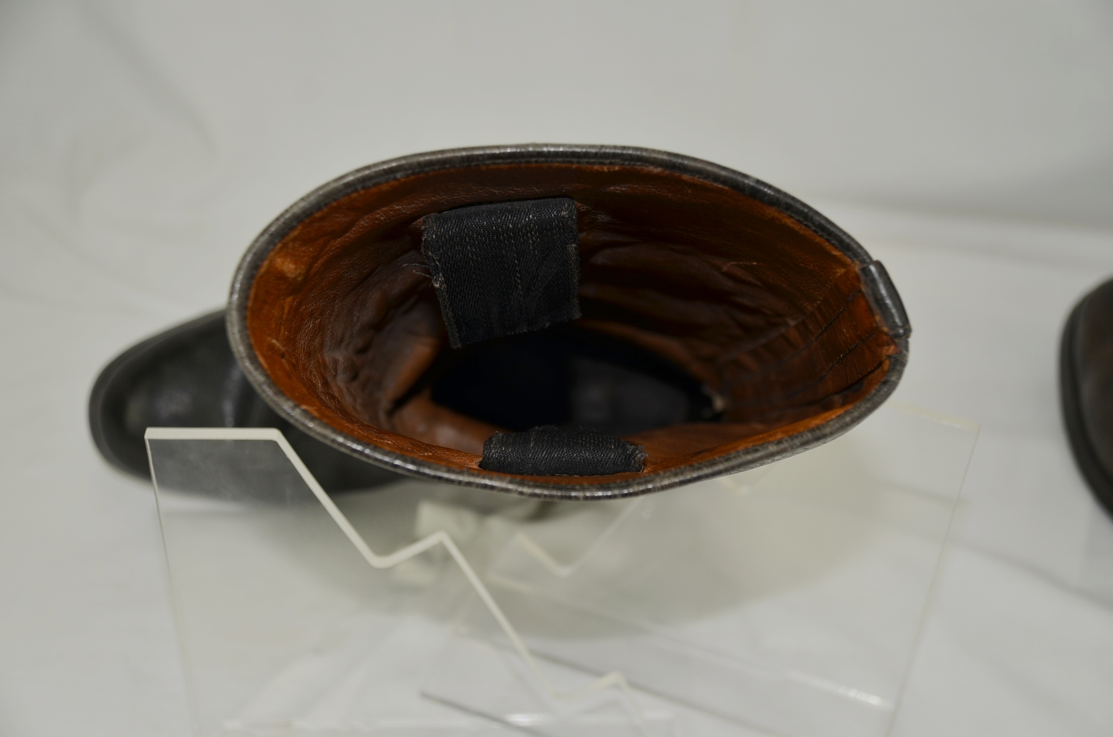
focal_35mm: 52
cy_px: 368
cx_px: 556
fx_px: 1620
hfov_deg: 37.9
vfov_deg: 25.6
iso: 125
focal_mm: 35
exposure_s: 1/250
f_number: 4.2
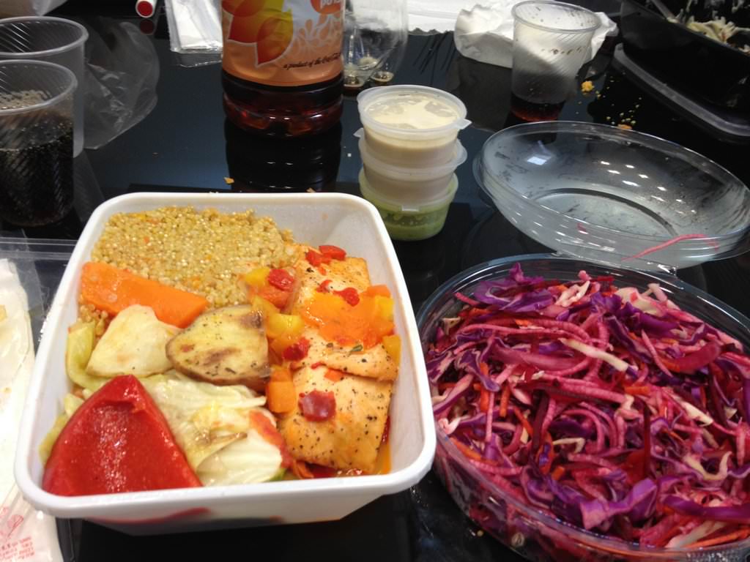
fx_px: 758
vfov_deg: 40.7
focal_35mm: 35
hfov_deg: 52.6
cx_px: 375
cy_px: 281
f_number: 2.4
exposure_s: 1/30
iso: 50
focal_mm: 4.28
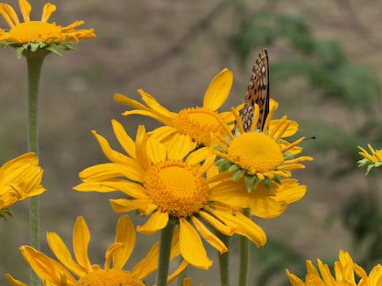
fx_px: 2428
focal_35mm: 220
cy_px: 148
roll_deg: -0.4
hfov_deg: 9.0
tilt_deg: -19.3
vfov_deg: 6.8
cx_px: 205
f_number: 2.8
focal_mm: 16.89
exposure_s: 1/387
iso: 50
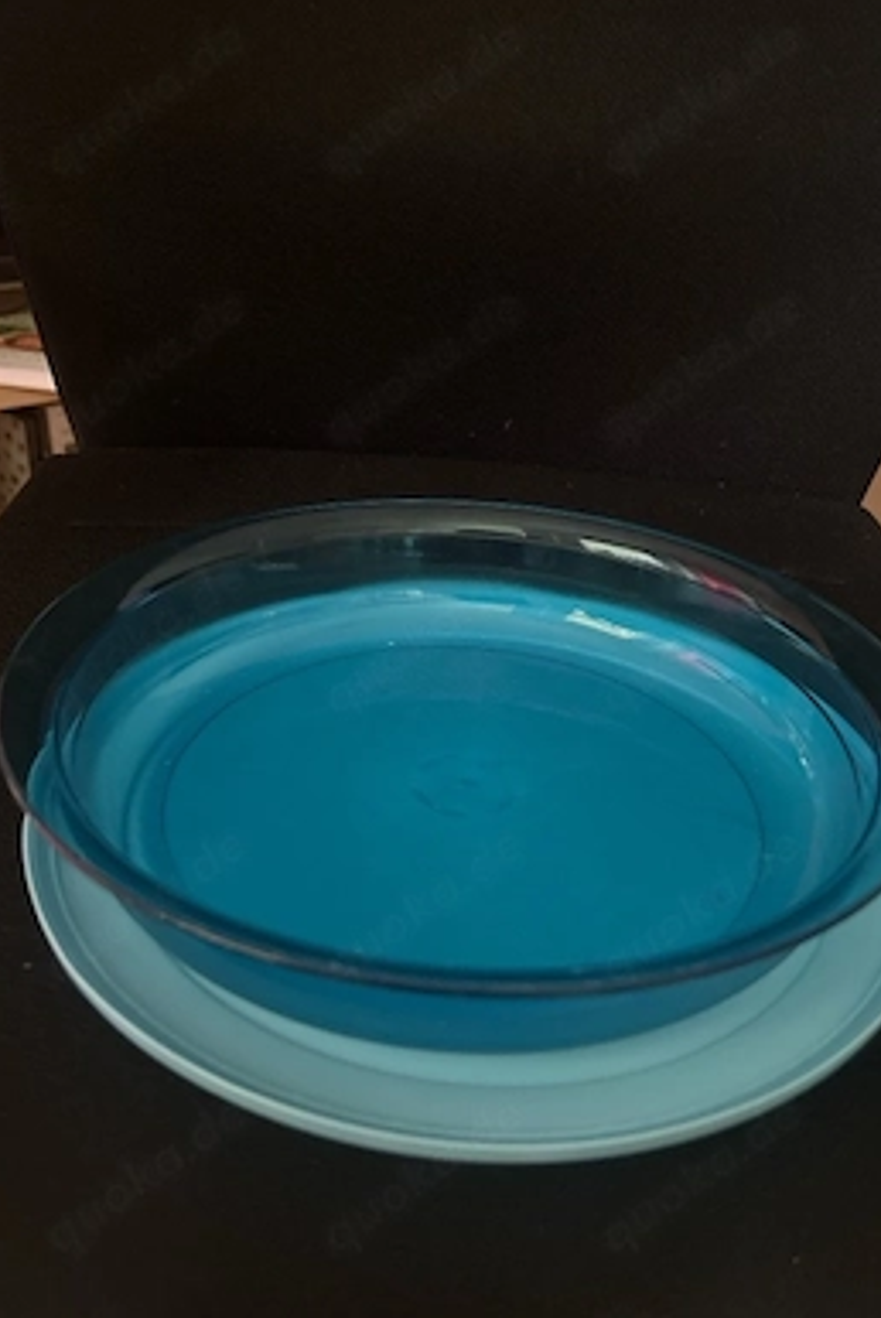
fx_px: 1026
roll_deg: -4.3
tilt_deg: -31.8
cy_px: 666
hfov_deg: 46.5
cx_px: 464
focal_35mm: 28
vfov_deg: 65.4
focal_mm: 5.7
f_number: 1.5
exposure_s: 1/30
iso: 800
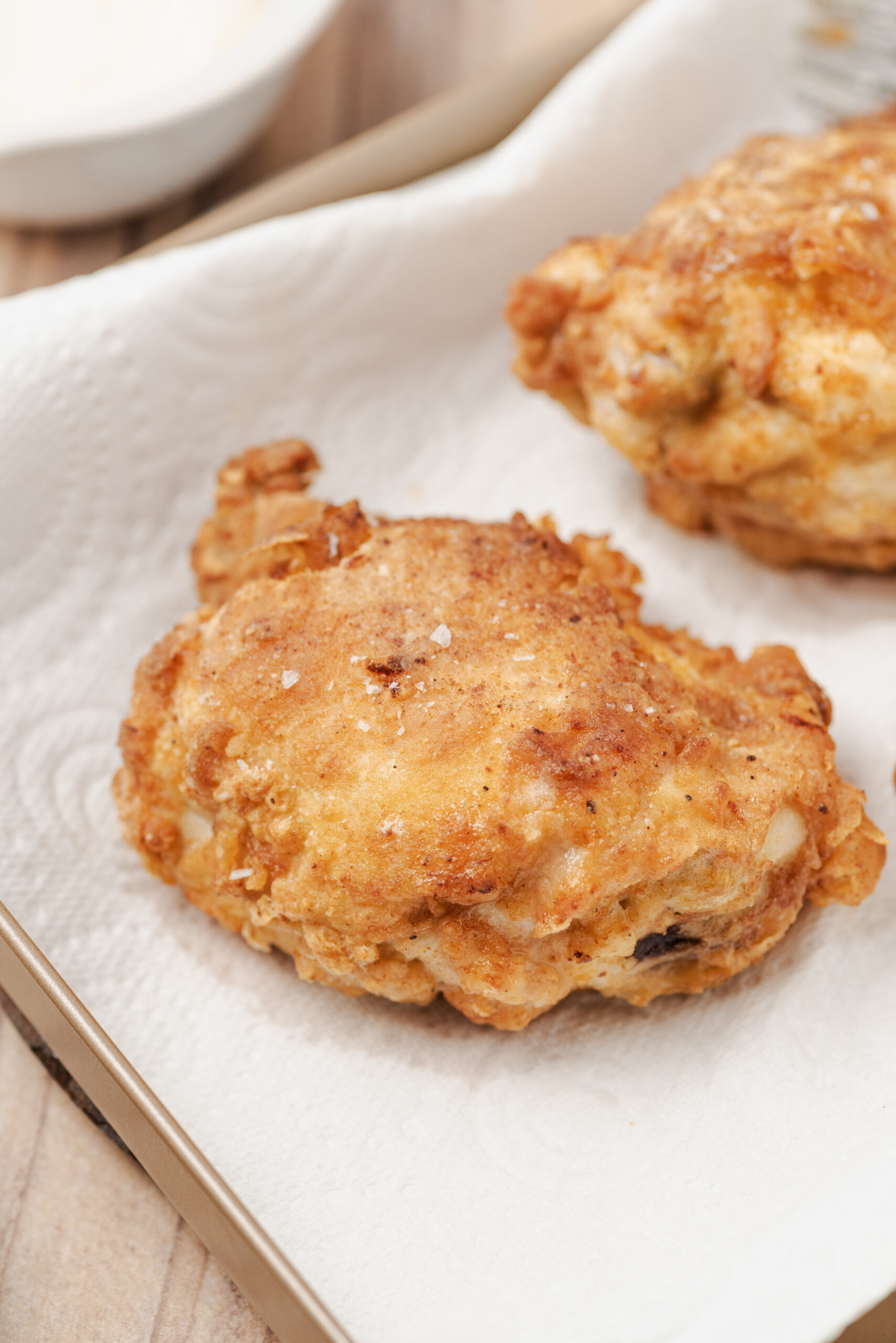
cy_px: 672
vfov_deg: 20.4
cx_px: 448
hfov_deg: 13.7
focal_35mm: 100
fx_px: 3733
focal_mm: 100
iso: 320
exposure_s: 1/15
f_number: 8
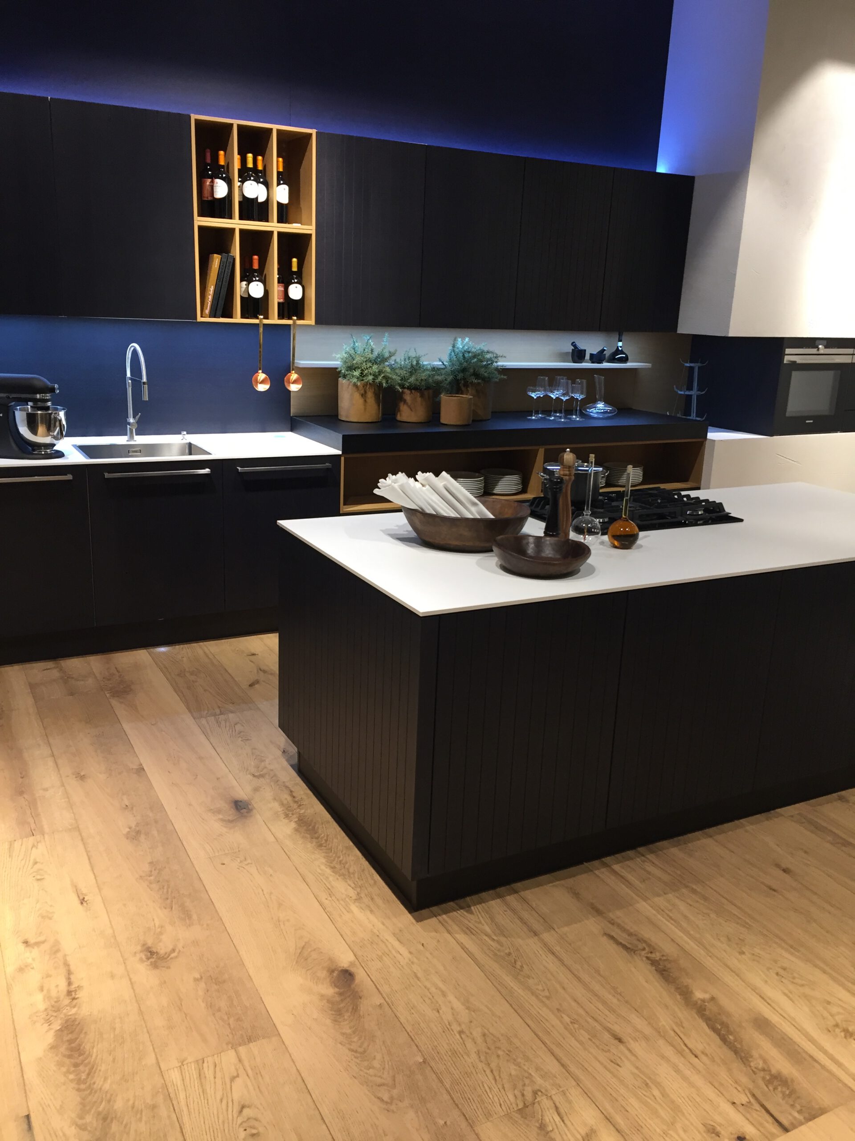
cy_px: 570
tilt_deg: -15.9
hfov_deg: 48.2
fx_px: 955
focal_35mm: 29
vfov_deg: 61.7
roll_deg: -4.5
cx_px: 428
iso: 50
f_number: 2.2
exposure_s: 1/33
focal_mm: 4.15
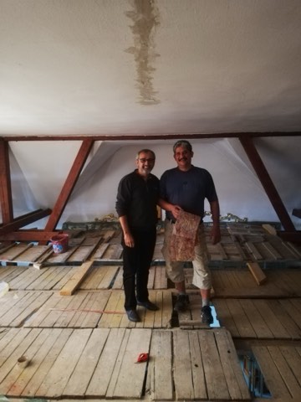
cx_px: 150
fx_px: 301
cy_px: 201
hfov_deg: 53.1
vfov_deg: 67.3
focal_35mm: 26
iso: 1000
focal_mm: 3.81
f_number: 2.2
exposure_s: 1/16.7
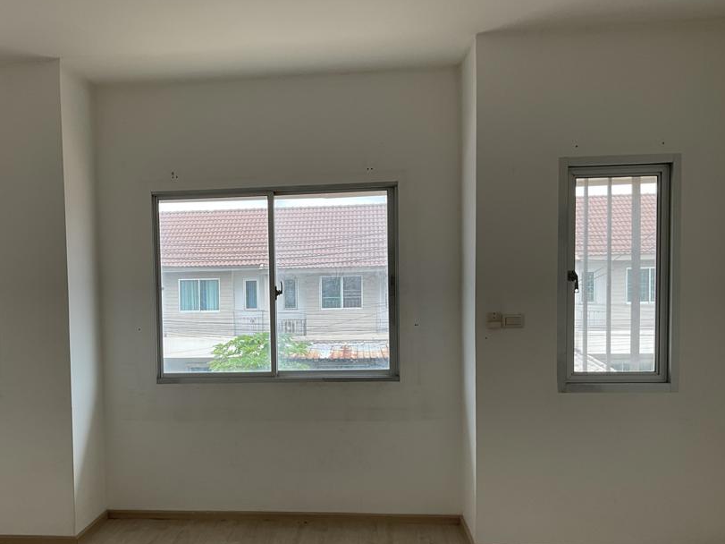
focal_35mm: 41
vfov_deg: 34.9
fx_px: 859
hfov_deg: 45.1
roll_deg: +1.6
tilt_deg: -1.8
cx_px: 240
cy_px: 345
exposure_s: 1/120
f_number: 1.8
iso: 20
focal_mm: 3
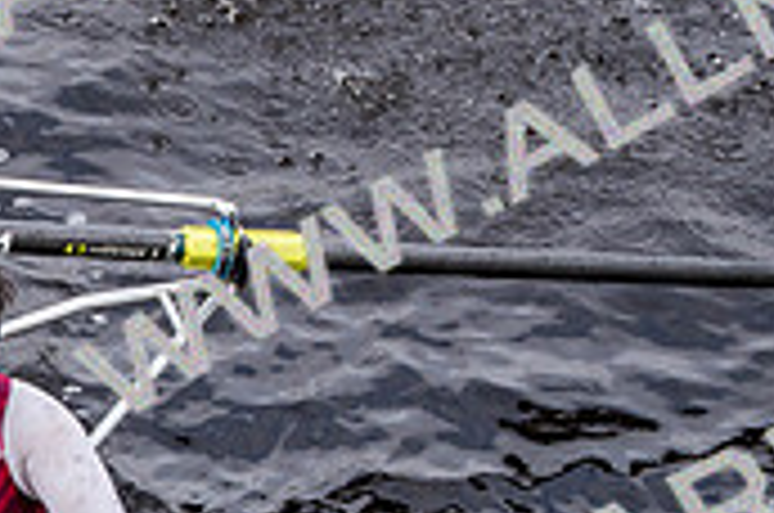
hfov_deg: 3.1
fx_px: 14507
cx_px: -252
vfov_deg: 2.0
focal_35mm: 676
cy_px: 488
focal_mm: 200
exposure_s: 1/2000
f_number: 2.8
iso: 400
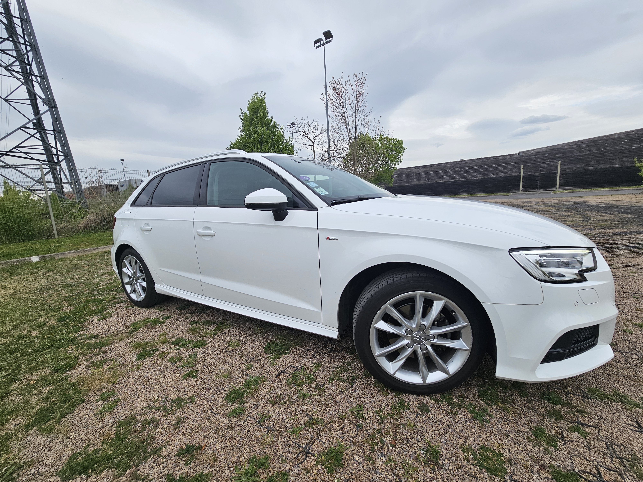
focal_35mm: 13
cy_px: 241
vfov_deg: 89.9
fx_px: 241
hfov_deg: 106.2
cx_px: 322
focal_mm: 2.2
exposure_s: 1/1182
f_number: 2.2
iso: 50
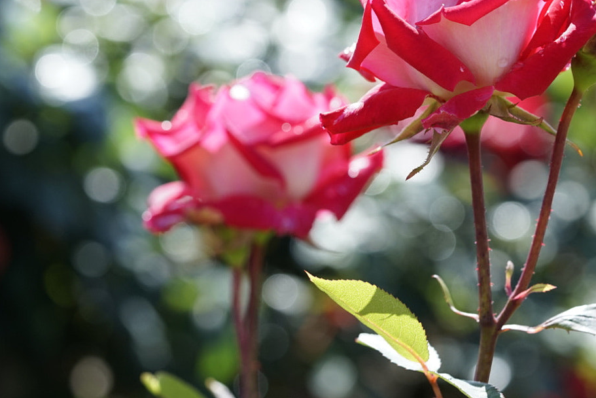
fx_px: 2618
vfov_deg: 8.7
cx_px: 358
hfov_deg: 13.0
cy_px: 116
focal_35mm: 158
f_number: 5
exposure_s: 1/320
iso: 200
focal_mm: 90
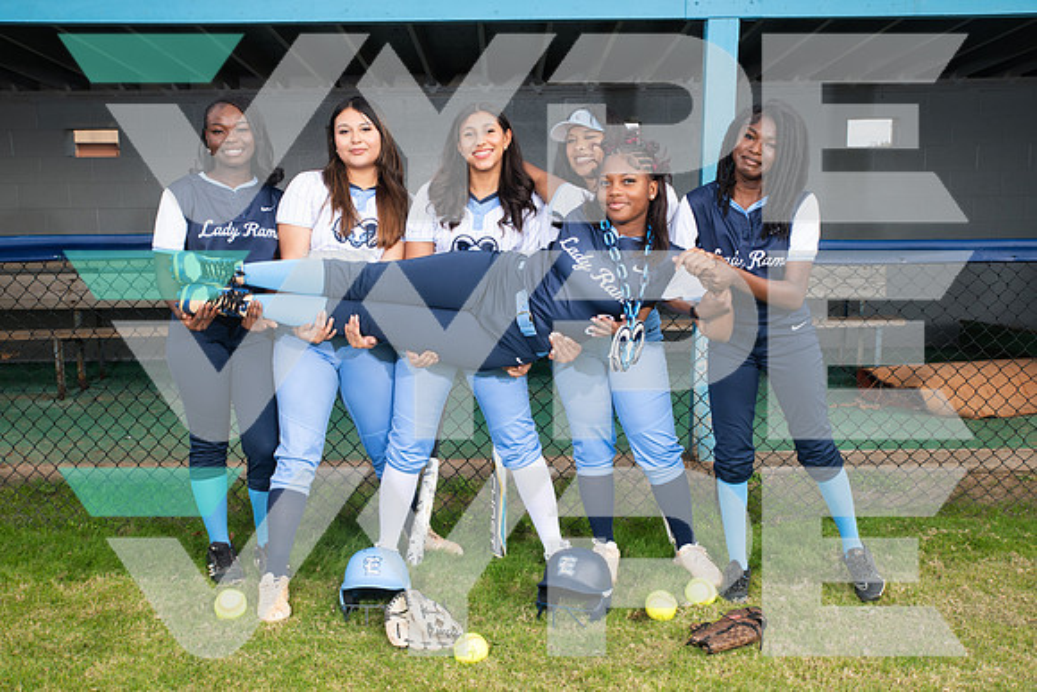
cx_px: 518
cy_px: 346
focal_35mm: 36
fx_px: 1037
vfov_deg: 36.9
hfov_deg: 53.1
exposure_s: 1/250
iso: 200
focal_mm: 36
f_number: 8
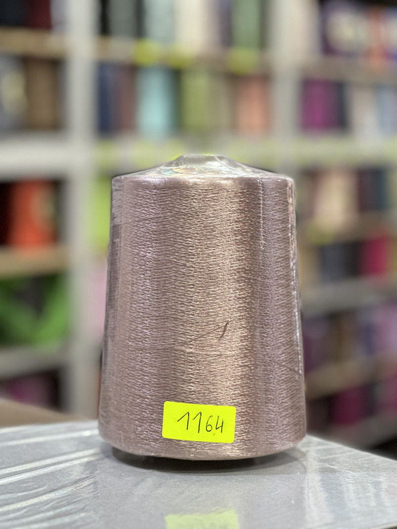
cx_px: 198
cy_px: 264
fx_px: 1177
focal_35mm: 77
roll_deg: +0.3
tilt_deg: -5.4
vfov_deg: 25.3
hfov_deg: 19.1
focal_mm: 9
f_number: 2.8
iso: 200
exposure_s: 1/33
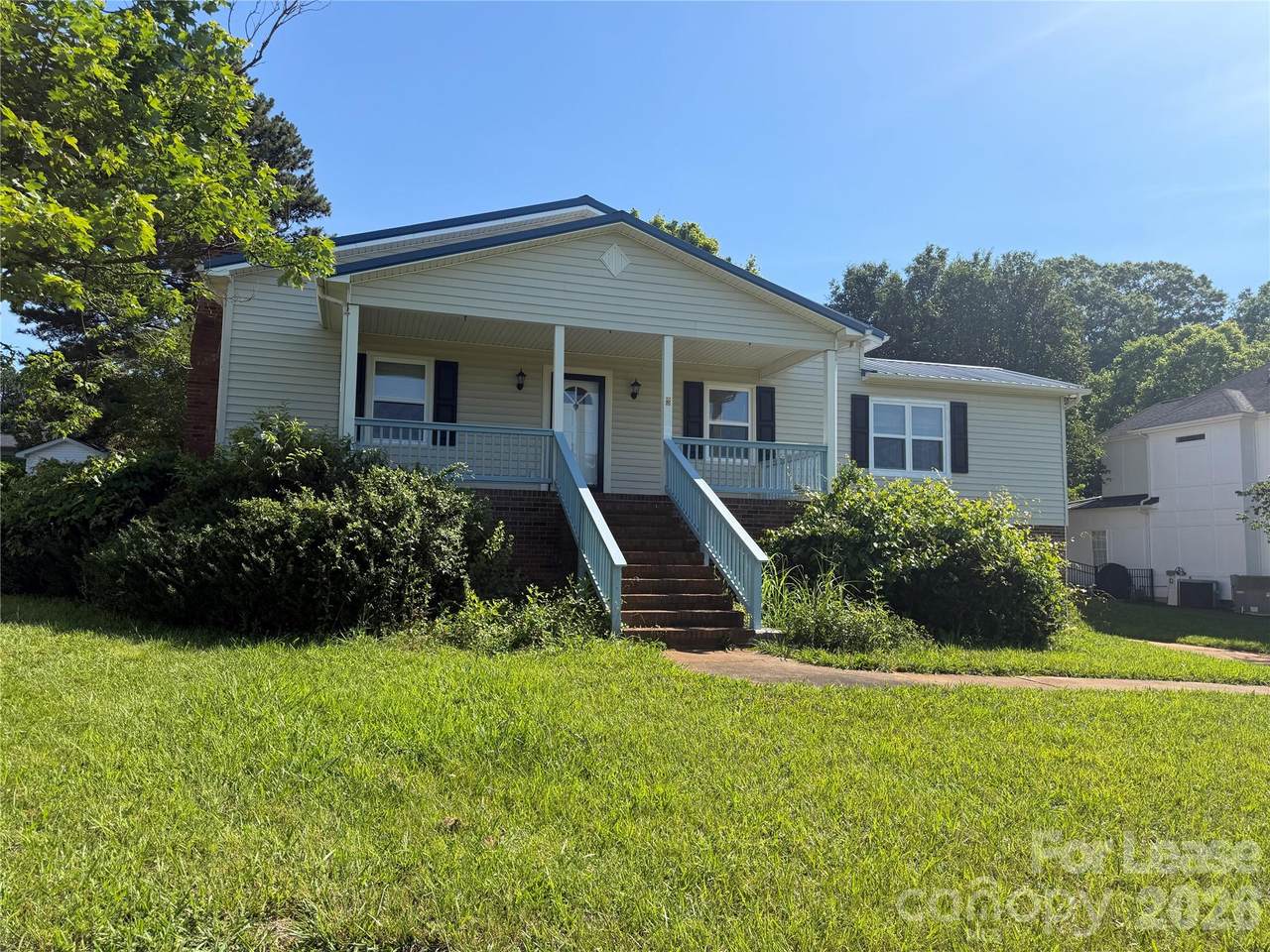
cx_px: 635
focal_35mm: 24
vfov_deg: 56.8
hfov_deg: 71.6
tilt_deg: +5.3
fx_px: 881
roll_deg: -0.5
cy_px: 476
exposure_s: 1/3425
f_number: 1.78
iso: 80
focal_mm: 6.76
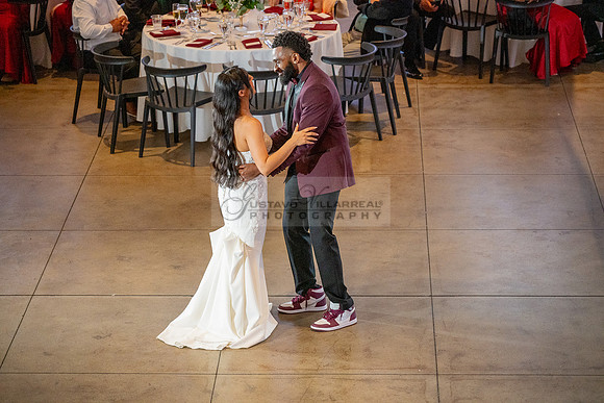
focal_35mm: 120
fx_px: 2014
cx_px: 302
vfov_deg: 11.4
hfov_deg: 17.1
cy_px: 202
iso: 3200
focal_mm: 120
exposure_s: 1/200
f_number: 4
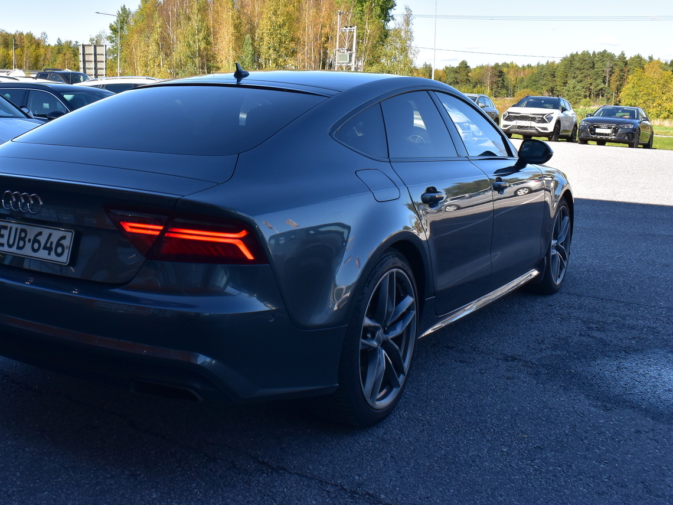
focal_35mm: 41
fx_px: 797
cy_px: 196
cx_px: 238
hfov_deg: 45.2
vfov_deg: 35.0
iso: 400
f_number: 11
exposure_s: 1/350
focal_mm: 20
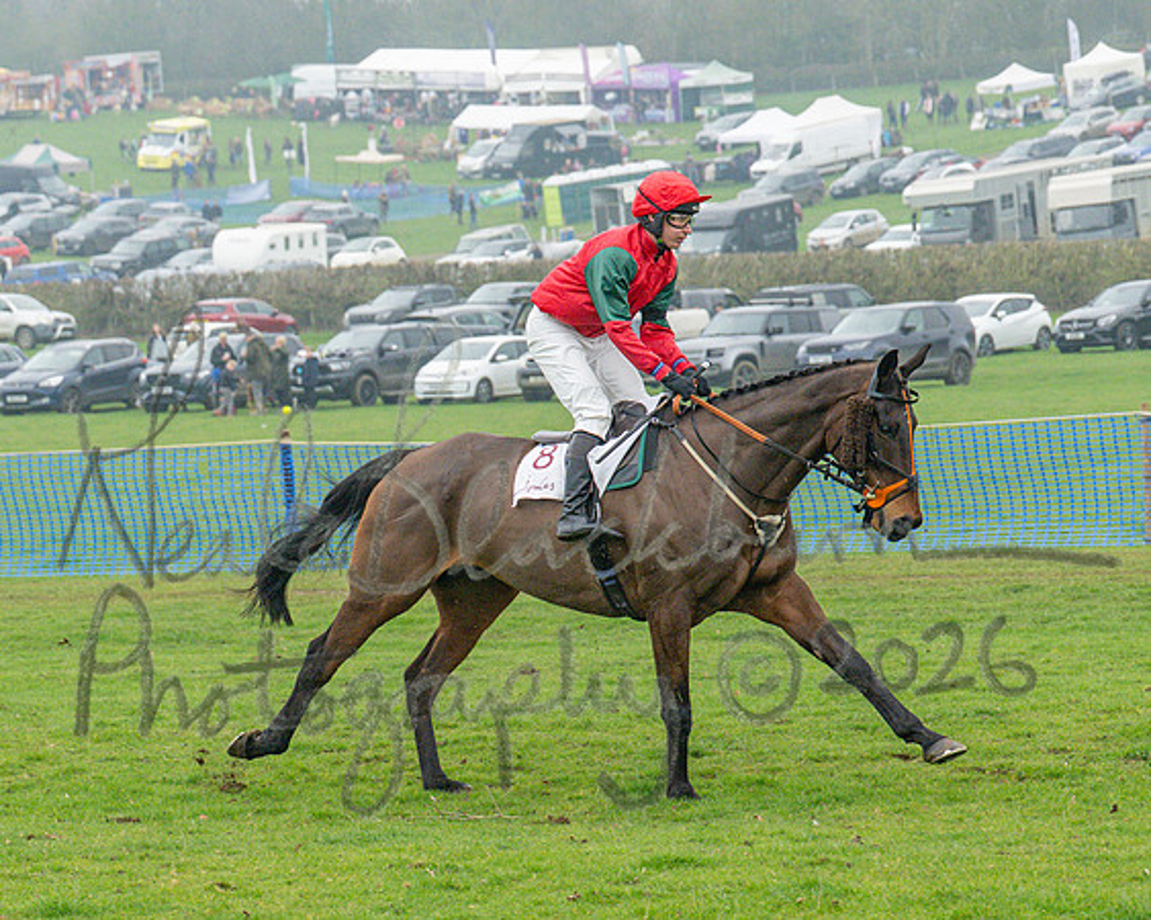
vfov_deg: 10.0
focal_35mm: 154
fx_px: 5258
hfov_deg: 12.5
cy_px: 513
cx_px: 510
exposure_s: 1/1600
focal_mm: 70
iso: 1000
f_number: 4
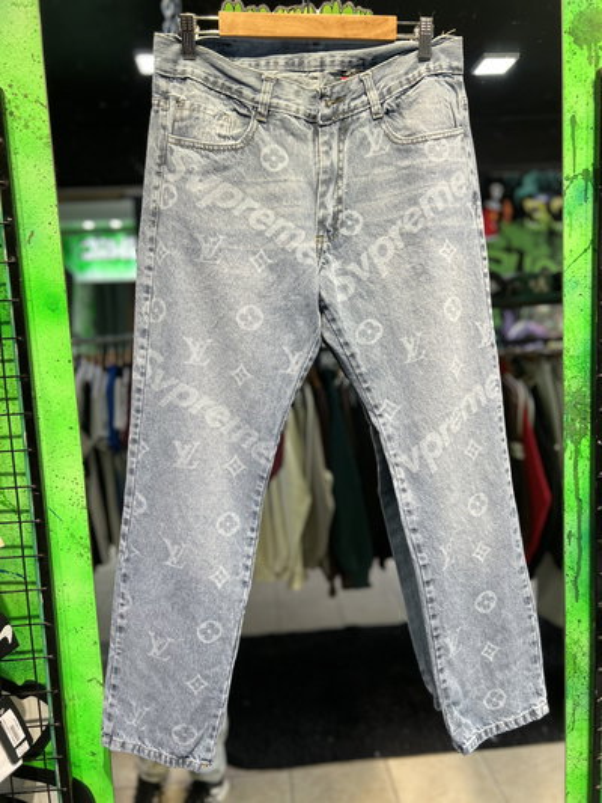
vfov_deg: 67.3
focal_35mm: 26
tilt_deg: -7.1
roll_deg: +3.5
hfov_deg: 53.1
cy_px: 402
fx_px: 603
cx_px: 301
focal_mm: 5.7
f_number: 1.5
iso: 50
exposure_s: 1/100
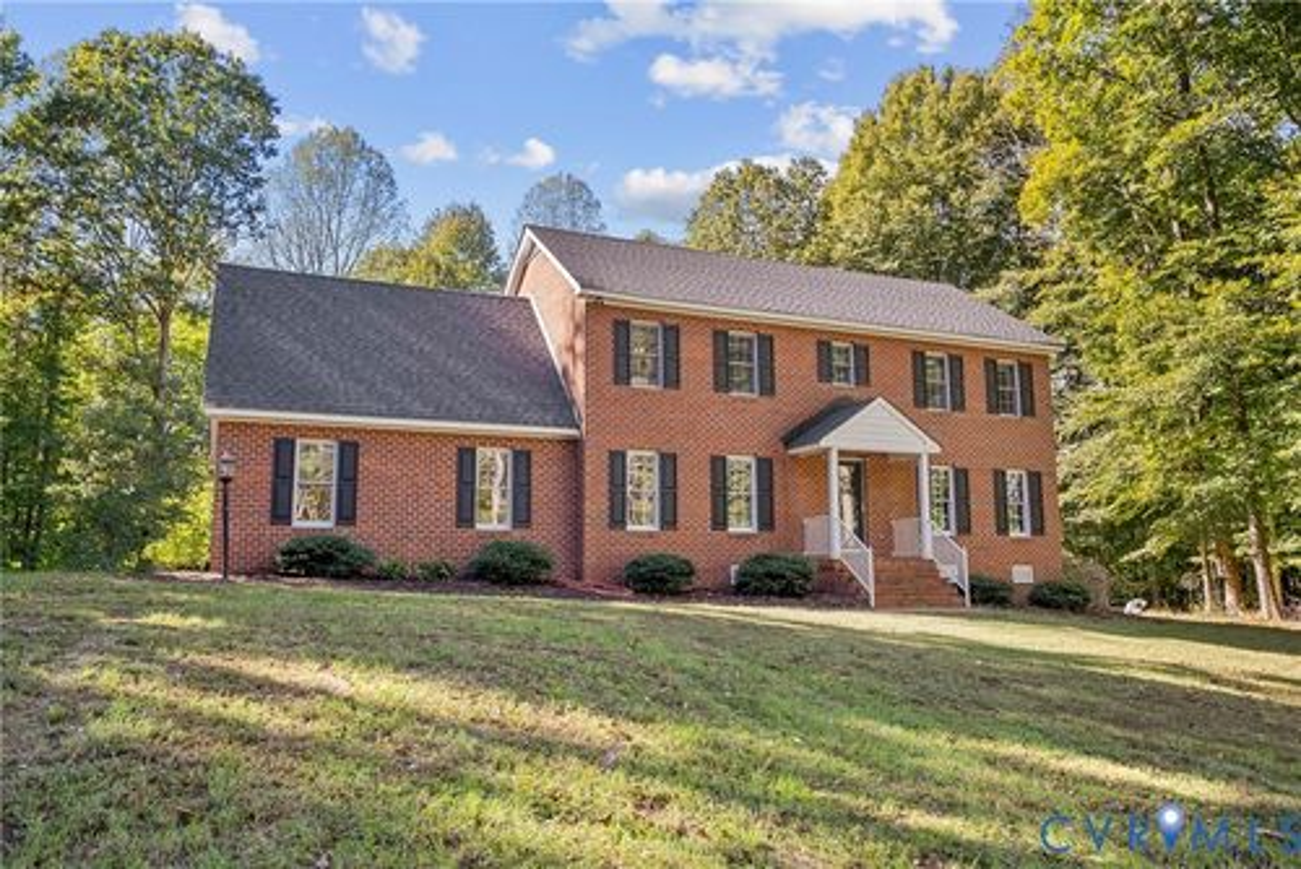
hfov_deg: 69.4
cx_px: 650
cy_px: 434
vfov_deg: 49.6
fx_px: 940
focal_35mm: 26
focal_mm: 26
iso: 125
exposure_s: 1/80
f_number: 4
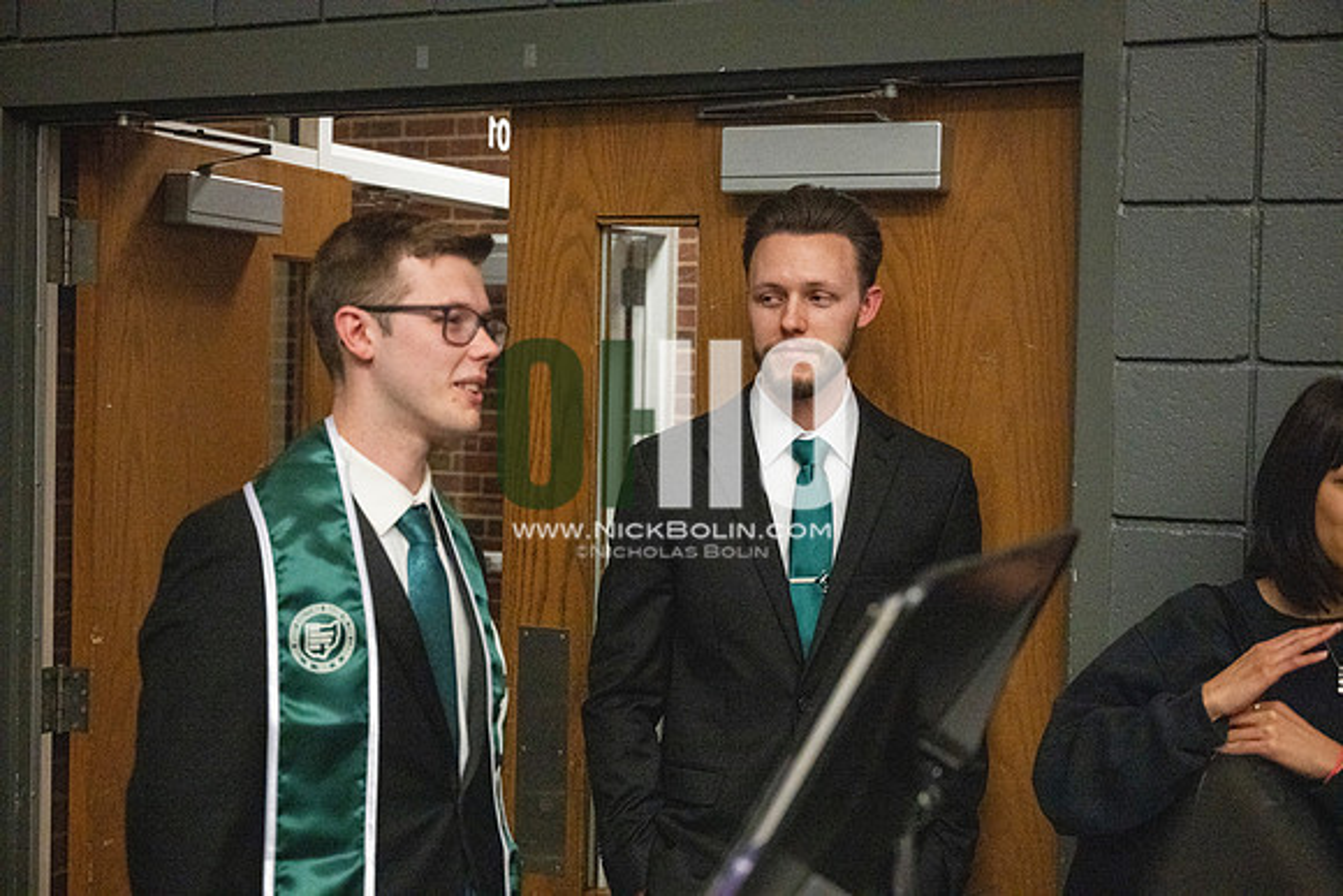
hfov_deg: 38.2
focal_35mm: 52
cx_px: 672
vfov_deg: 26.0
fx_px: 1940
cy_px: 448
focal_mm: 52
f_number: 4
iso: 10000
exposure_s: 1/500
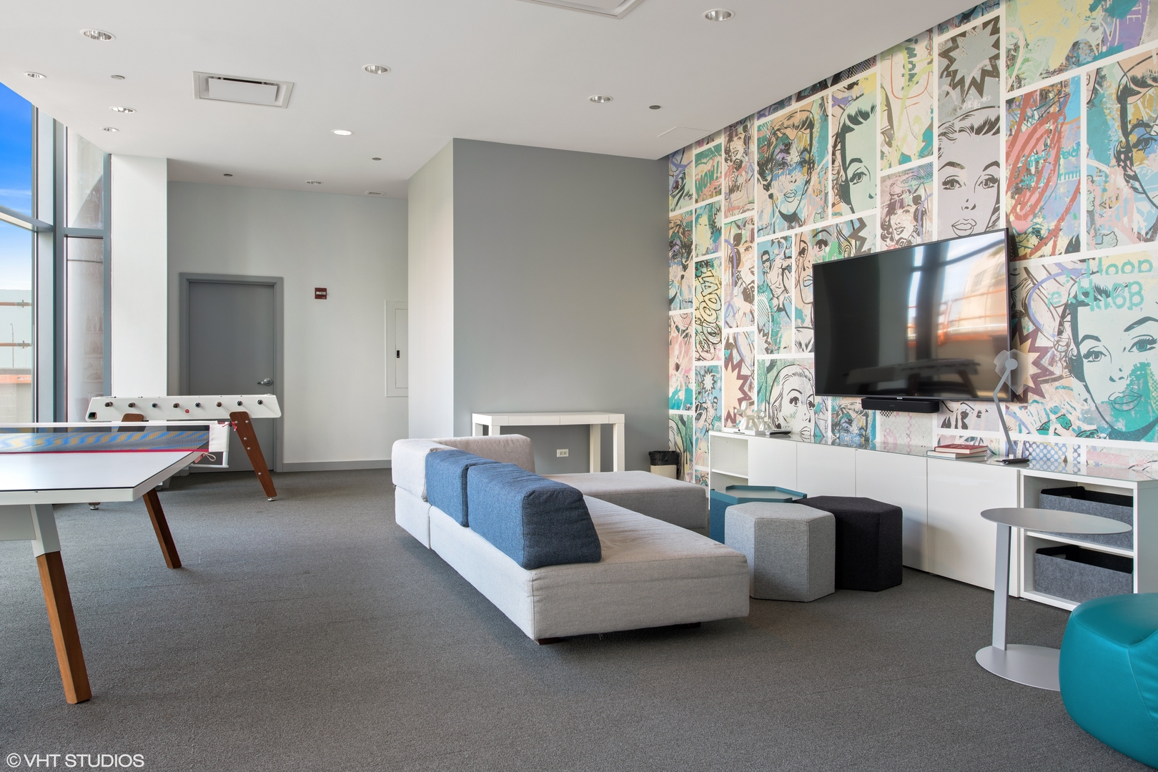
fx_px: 868
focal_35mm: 27
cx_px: 579
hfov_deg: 67.4
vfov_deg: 47.9
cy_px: 386
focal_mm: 23
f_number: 8
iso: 160
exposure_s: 1/2
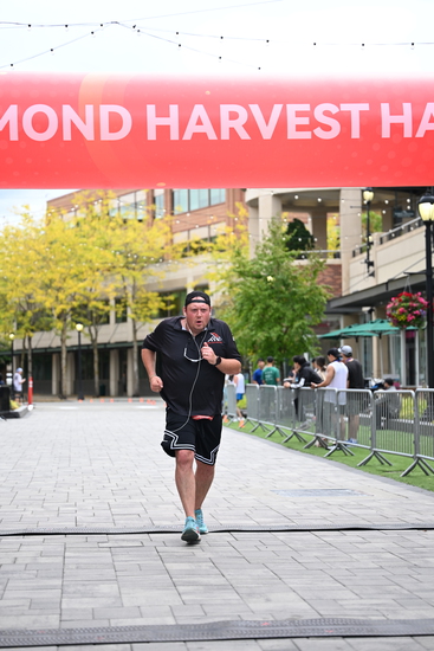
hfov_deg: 19.5
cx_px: 217
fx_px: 1265
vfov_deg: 28.8
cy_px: 326
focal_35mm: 70
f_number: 2.8
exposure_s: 1/2500
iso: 640
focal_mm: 70
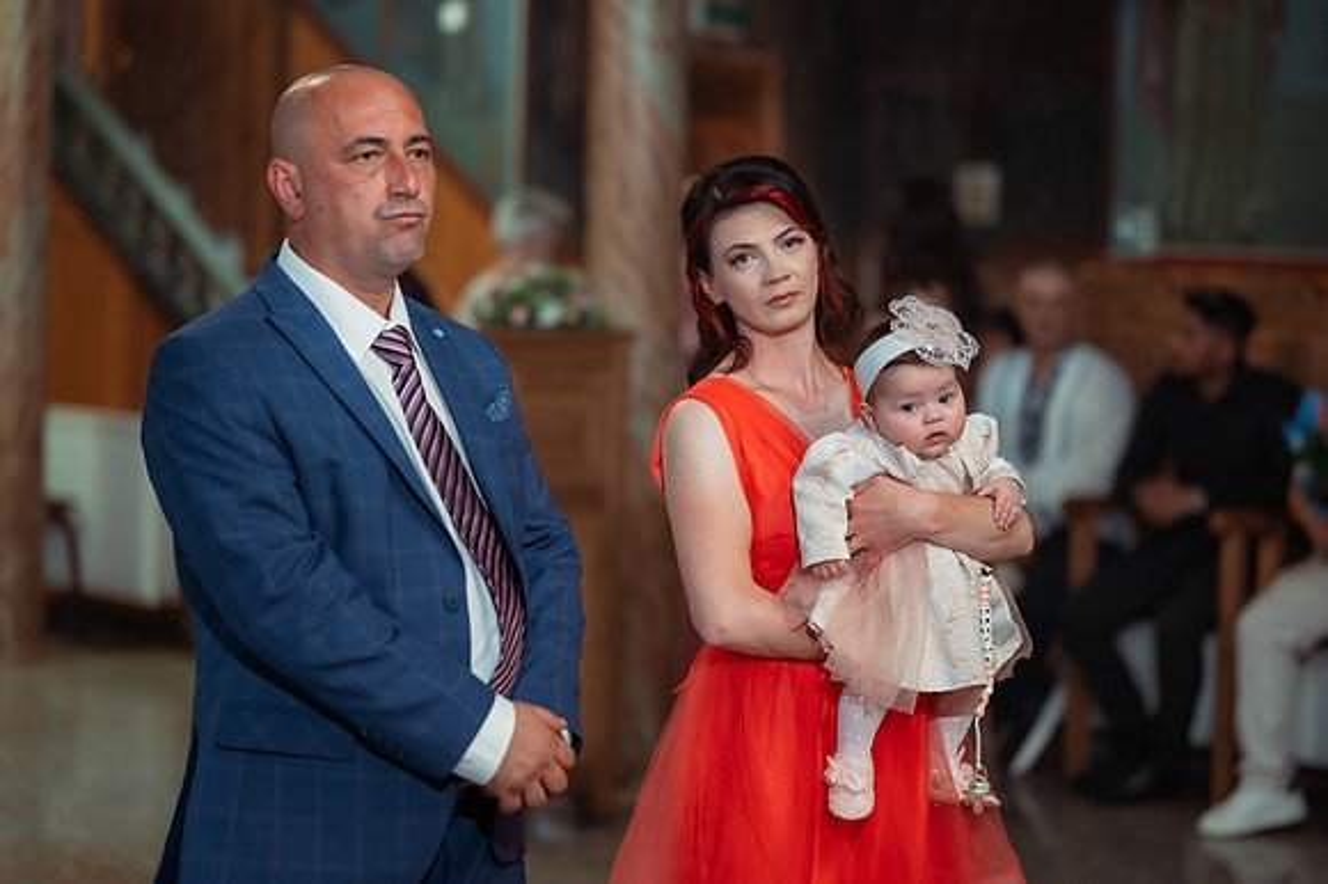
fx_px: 3134
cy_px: 442
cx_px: 664
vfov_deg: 16.1
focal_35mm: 85
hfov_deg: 23.9
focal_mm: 85
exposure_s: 1/250
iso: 1600
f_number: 2
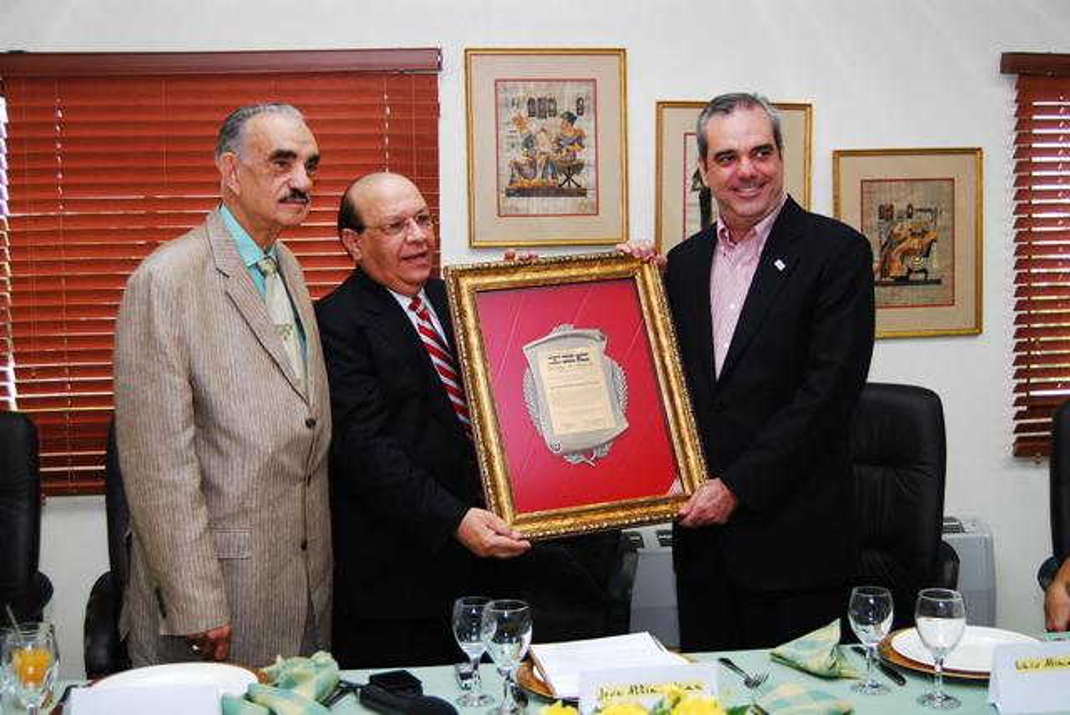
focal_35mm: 45
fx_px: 1339
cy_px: 358
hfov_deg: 43.6
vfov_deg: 29.9
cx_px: 535
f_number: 4.2
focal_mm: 30
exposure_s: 1/80
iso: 400
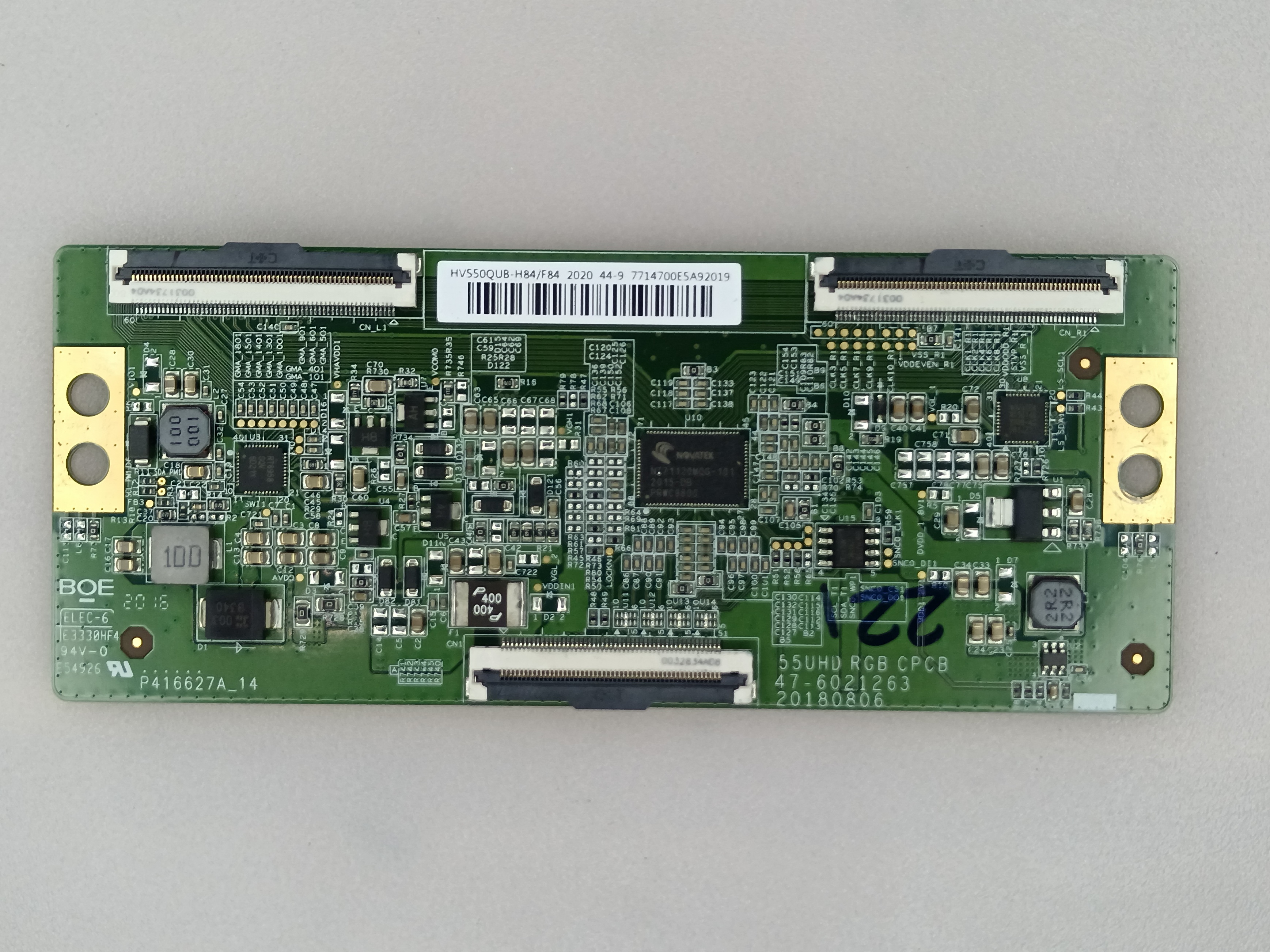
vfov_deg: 27.0
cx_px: 635
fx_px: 1981
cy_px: 476
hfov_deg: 35.5
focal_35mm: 54
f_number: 1.9
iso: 182
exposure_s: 1/101
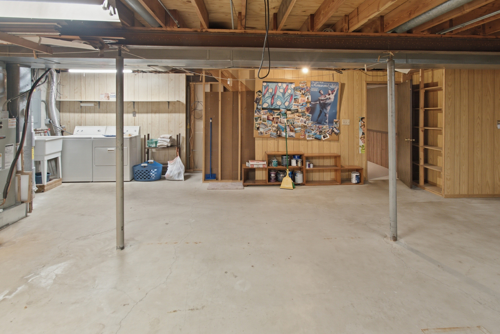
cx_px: 250
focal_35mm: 15
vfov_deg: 77.3
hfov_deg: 100.4
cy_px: 167
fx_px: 208
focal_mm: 10
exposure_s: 1/5
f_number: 9
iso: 1000
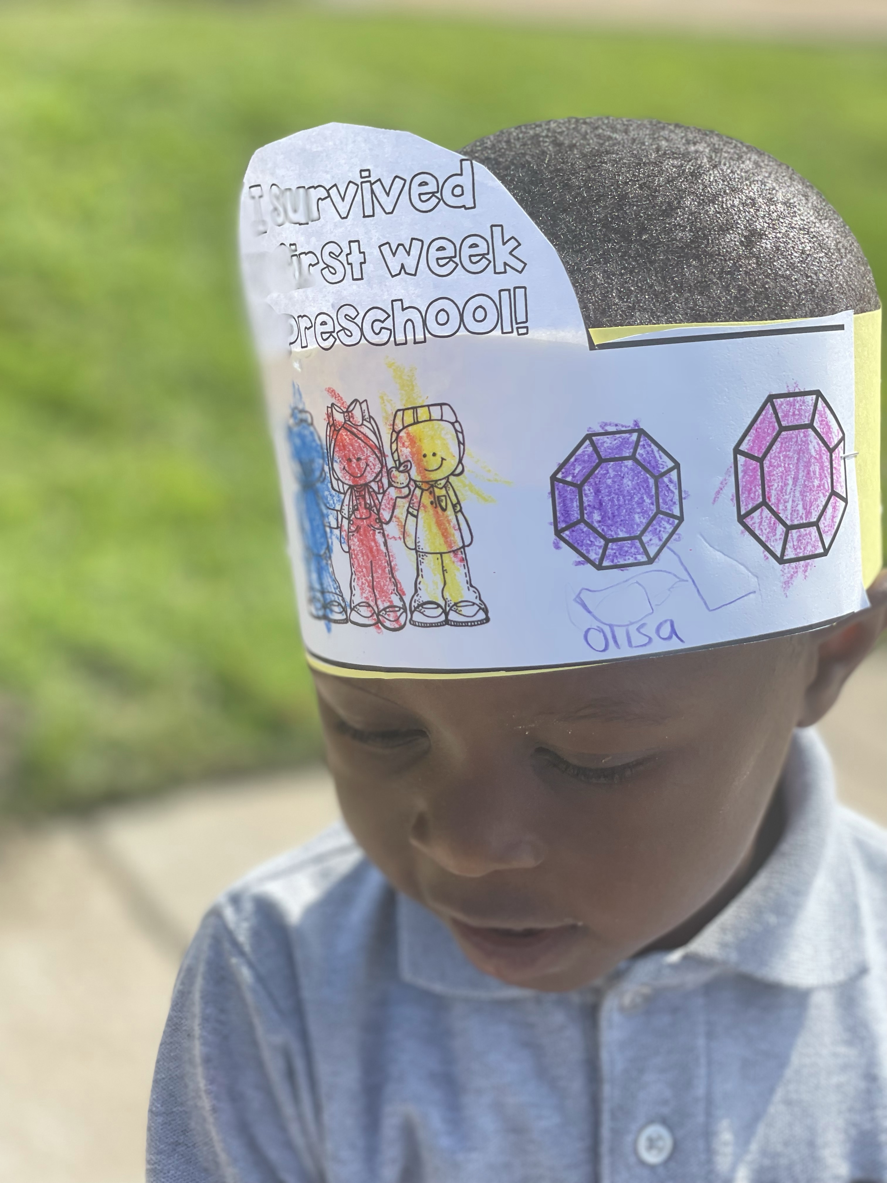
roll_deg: -2.6
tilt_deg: -19.2
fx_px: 1777
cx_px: 444
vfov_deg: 36.8
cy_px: 592
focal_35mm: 52
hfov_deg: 28.0
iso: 25
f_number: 2
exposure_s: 1/466
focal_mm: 6
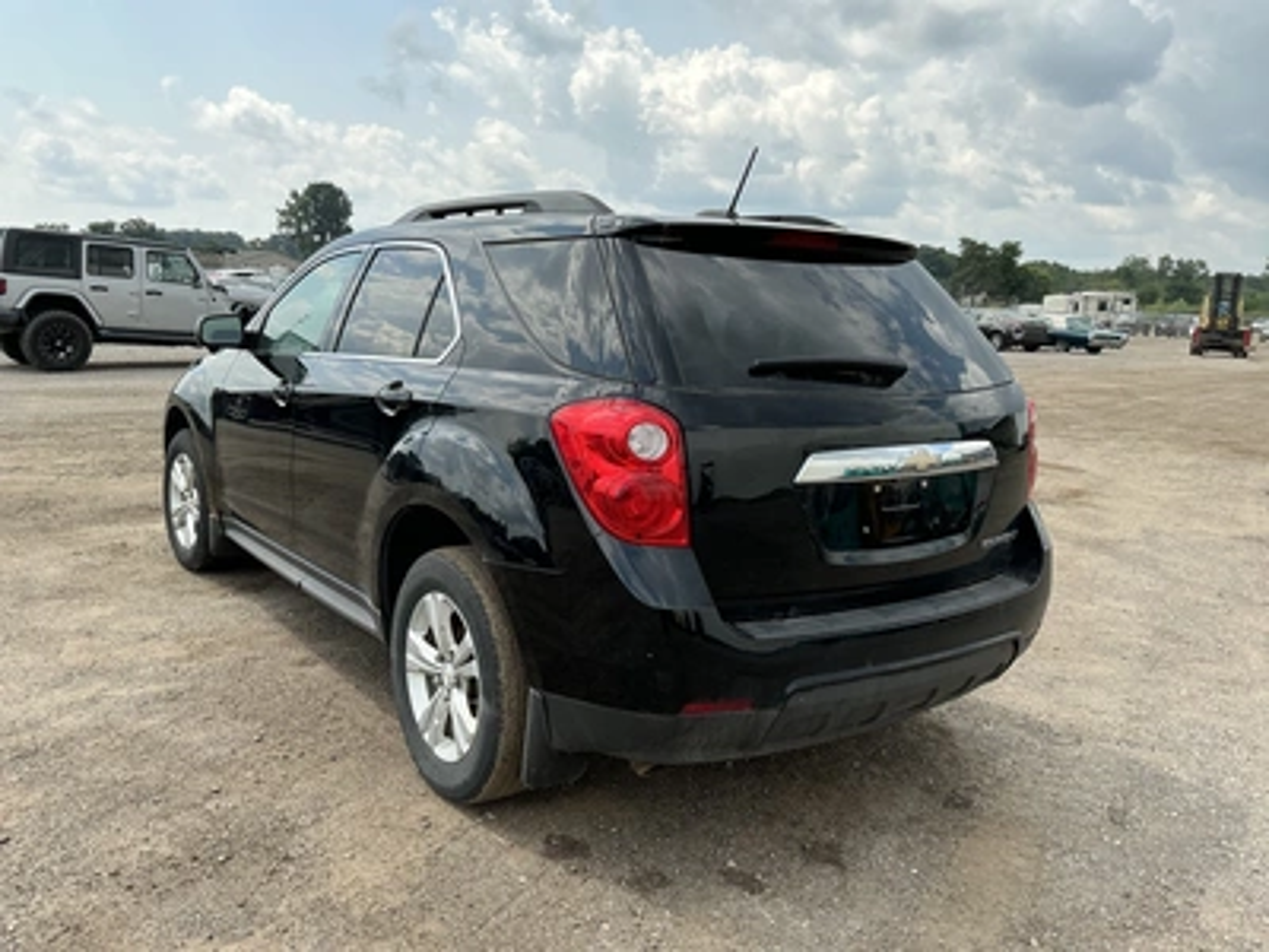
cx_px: 634
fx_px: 1026
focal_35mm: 28
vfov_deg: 49.7
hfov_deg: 63.4
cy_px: 476
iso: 25
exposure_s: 1/1377
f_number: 1.8
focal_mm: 3
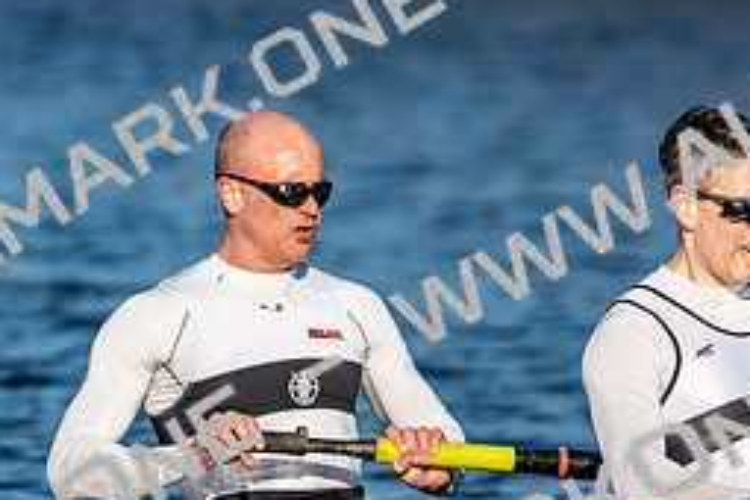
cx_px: 753
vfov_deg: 1.0
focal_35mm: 1366
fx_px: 28456
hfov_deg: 1.5
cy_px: 351
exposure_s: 1/2000
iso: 320
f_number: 6.3
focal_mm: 600
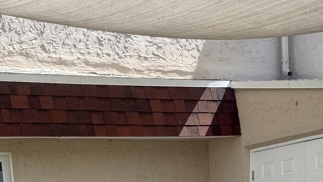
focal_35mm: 74
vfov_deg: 14.3
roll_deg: +3.0
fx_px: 634
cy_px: 337
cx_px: 164
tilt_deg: -9.1
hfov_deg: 28.6
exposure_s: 1/2611
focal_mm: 6.76
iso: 80
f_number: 1.78
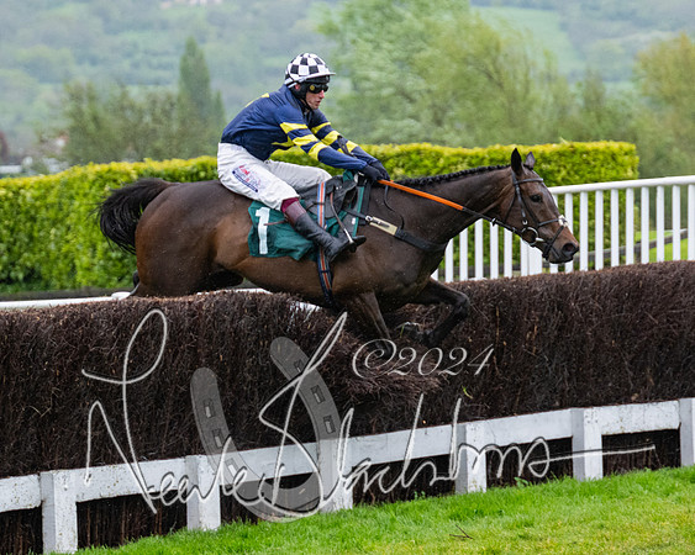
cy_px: 320
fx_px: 5210
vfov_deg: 6.1
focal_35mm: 253
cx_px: 380
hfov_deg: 7.6
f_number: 4
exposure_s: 1/1250
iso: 1000
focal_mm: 130
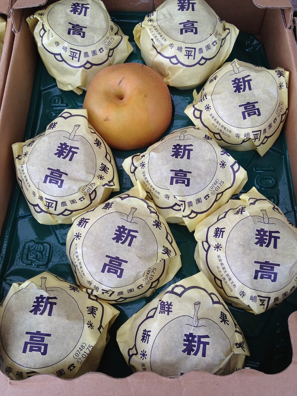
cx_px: 148
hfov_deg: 40.7
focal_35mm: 35
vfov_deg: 52.6
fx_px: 400
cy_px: 198
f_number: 2.4
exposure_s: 1/60
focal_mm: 4.28
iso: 64
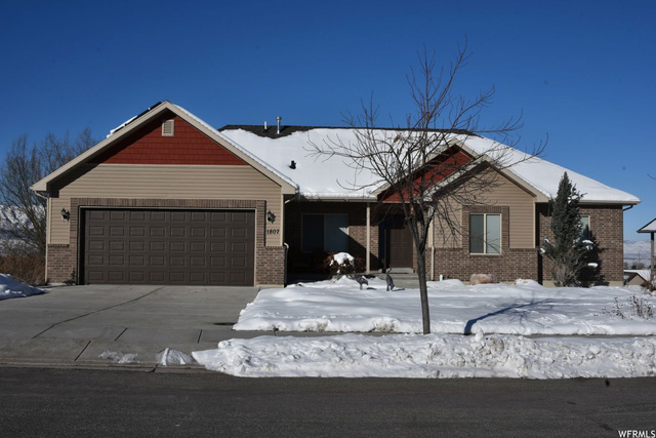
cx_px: 328
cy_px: 219
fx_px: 638
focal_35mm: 35
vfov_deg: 37.9
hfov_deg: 54.4
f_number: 13
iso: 200
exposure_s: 1/640
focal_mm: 35
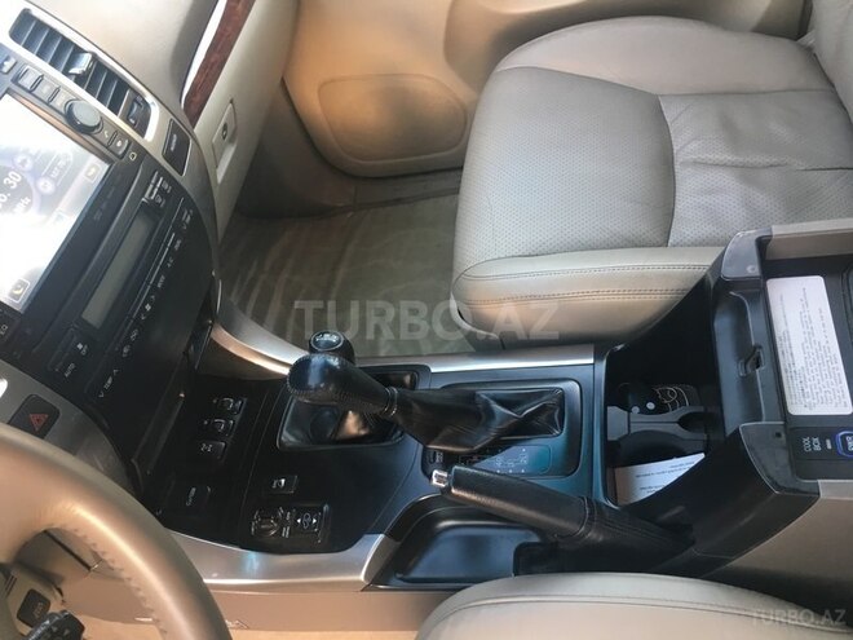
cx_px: 426
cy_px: 320
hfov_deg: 61.7
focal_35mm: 29
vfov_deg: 48.2
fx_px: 715
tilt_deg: -50.5
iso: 80
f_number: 2.2
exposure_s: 1/33
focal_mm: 4.15
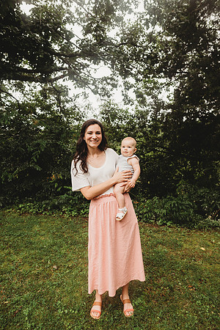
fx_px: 220
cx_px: 110
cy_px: 165
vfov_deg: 73.7
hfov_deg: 53.1
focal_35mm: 24
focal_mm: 24
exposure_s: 1/160
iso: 400
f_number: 3.5
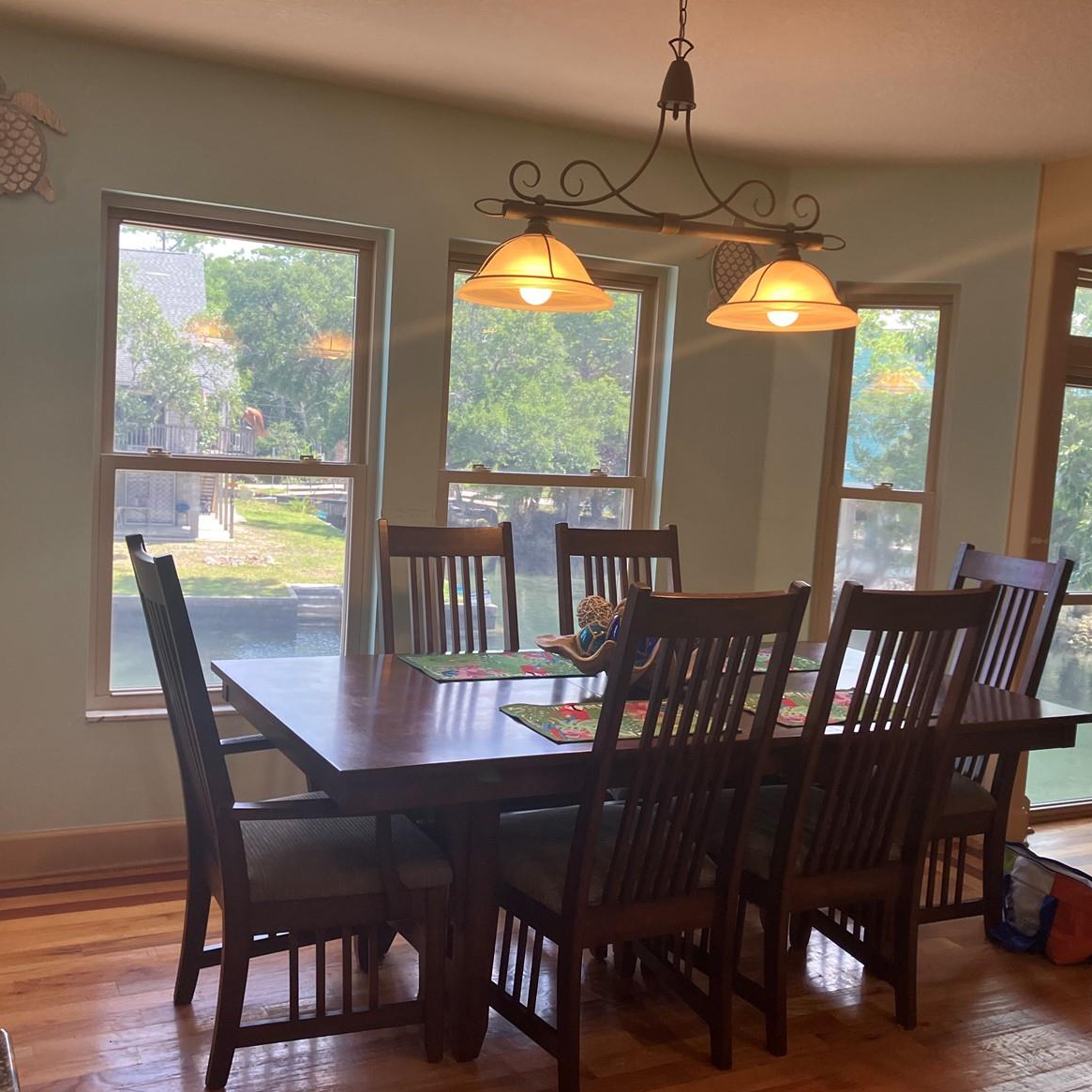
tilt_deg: -5.4
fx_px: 1213
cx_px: 526
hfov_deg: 48.4
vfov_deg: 48.4
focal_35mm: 34
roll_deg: -3.8
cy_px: 559
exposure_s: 1/120
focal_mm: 3.99
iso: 80
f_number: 1.8
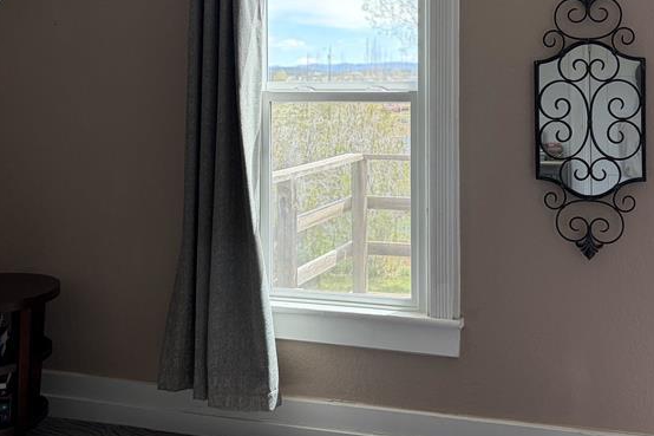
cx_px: 373
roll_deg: +0.7
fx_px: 908
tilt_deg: -0.9
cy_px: 104
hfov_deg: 39.5
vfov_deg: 26.6
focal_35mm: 50
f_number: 1.6
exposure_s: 1/180
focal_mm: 5.96
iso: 50
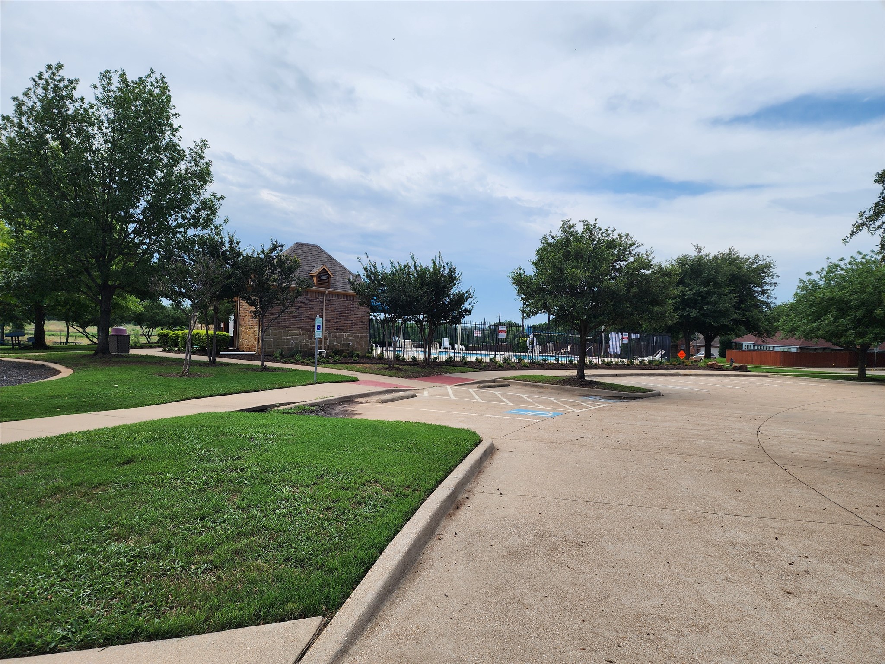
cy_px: 332
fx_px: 588
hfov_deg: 73.9
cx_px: 442
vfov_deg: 58.9
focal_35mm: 23
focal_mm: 6.4
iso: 12
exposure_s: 1/1387
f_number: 1.8
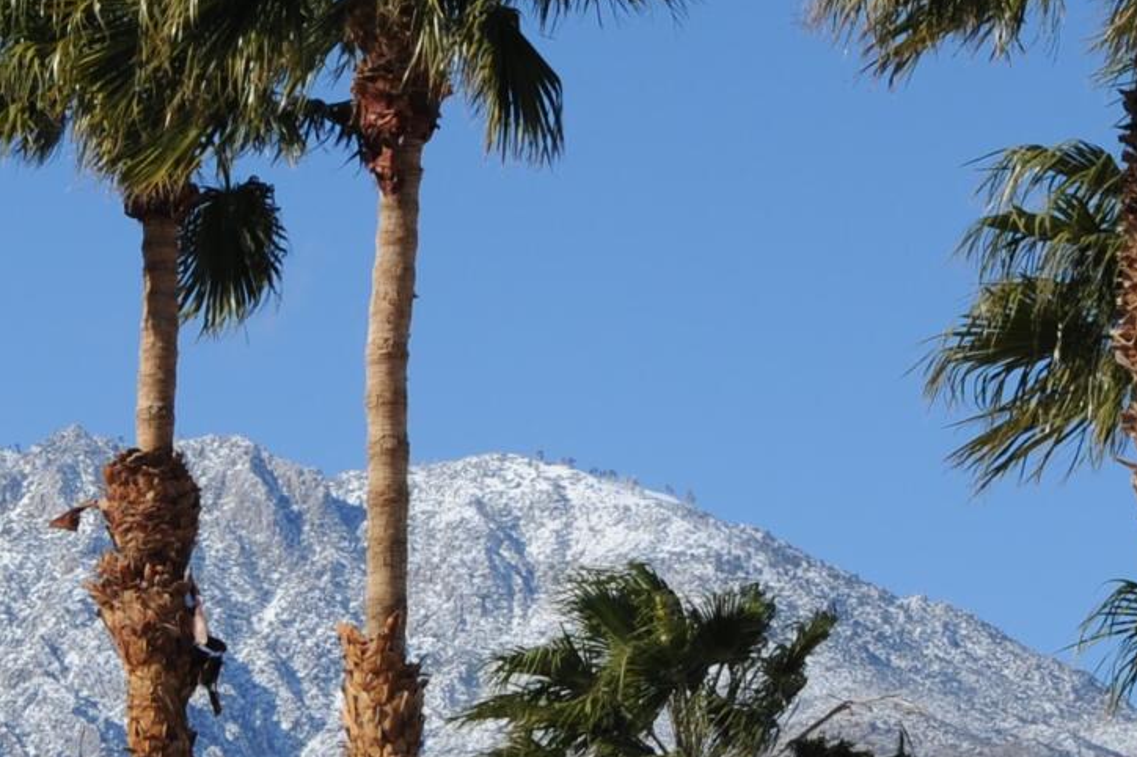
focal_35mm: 232
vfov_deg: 5.8
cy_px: 1359
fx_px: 7324
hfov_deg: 8.7
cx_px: -611
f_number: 10
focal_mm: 56
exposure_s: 1/400
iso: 200
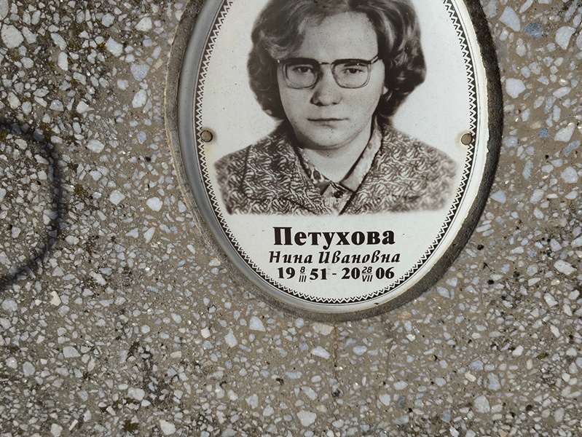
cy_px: 218
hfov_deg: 38.2
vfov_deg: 29.1
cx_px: 291
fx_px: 841
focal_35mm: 50
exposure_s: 1/1908
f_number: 1.7
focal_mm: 4.71
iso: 50
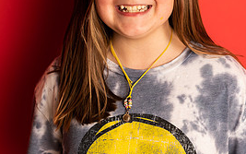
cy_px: 12
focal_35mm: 115
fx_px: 771
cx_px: 131
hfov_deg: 18.1
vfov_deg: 11.3
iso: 100
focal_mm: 52
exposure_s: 1/160
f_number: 4
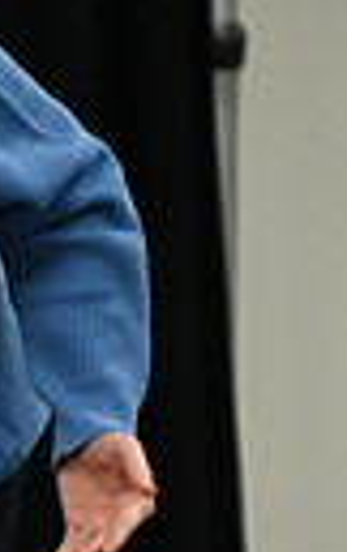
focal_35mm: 1463
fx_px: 22063
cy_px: 685
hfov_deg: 0.9
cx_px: -848
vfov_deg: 1.4
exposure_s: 1/250
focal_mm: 320
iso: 8000
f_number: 6.3
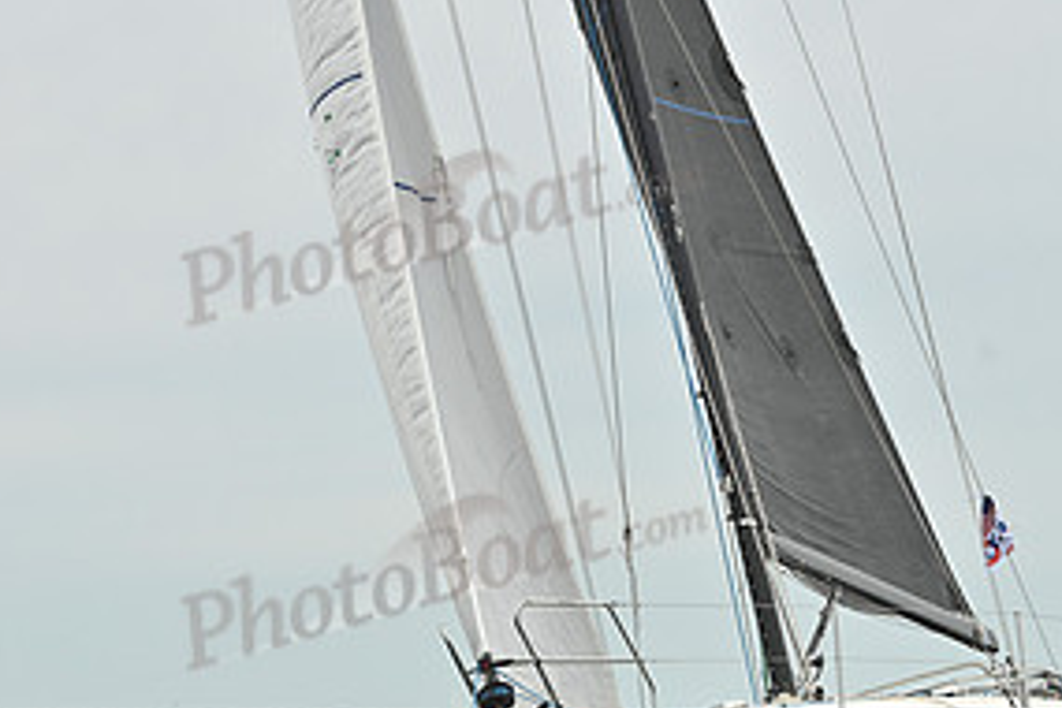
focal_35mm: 214
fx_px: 6313
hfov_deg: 9.6
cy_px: 714
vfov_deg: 6.4
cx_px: 902
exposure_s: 1/1000
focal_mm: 105
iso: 320
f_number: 11
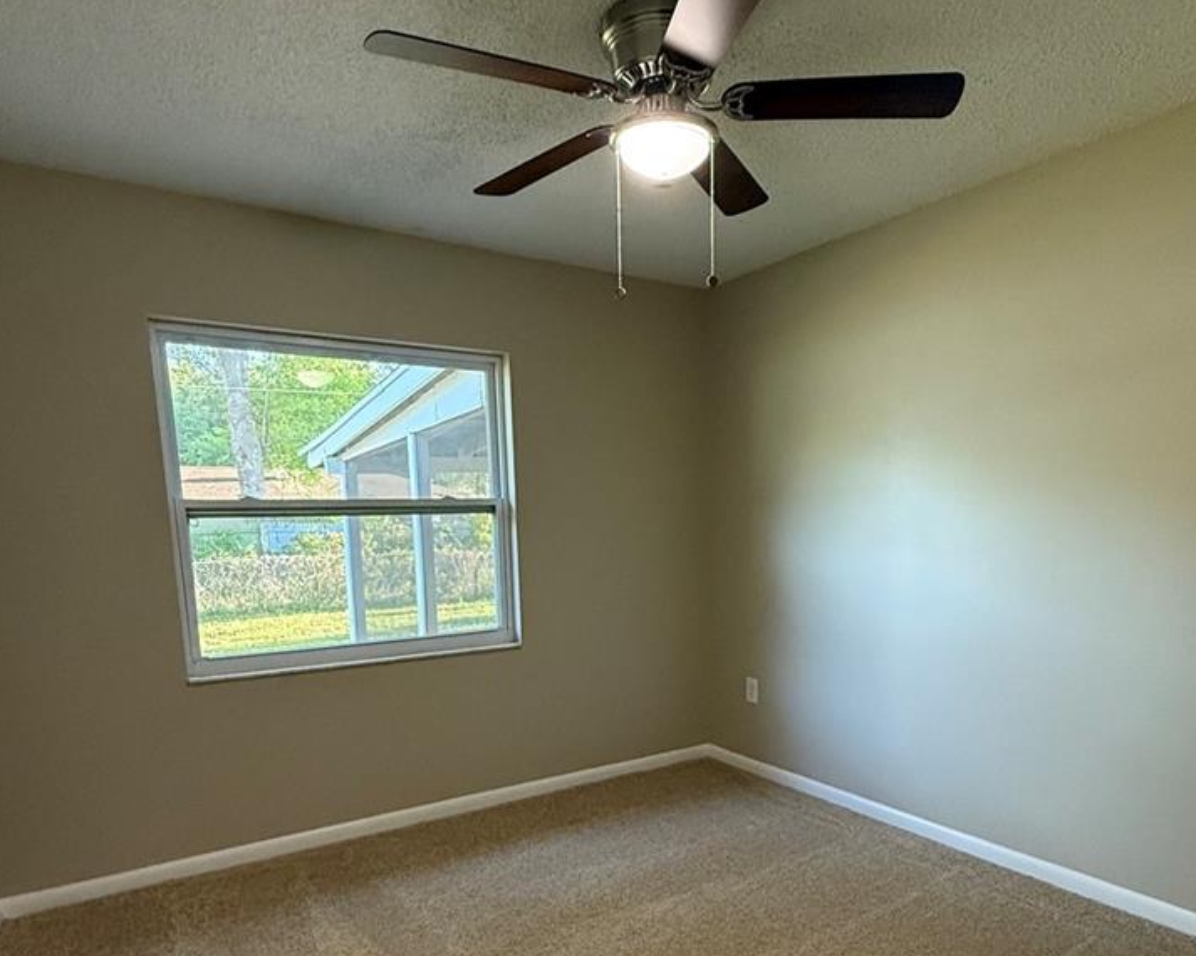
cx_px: 649
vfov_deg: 59.2
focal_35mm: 23
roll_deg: +0.3
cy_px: 652
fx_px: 814
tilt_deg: -8.9
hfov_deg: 72.5
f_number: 2.2
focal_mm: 2.22
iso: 640
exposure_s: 1/120
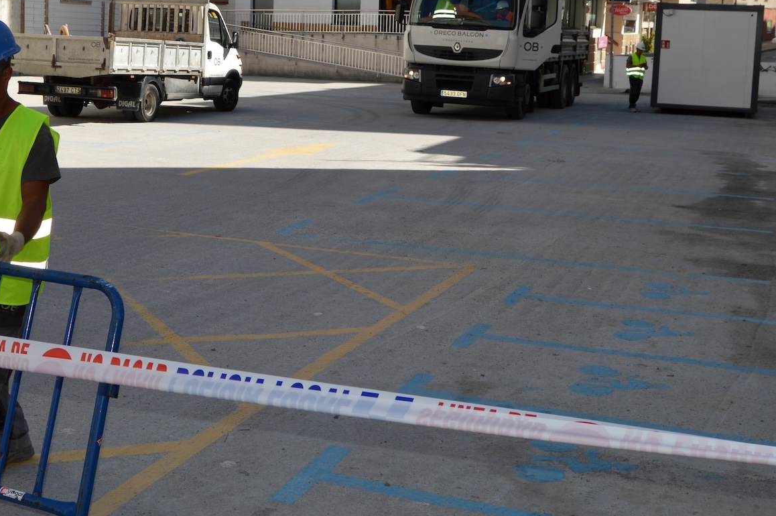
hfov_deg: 38.3
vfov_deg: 26.3
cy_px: 161
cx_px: 239
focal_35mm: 51
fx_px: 1098
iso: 100
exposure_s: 1/200
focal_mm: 20
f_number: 8
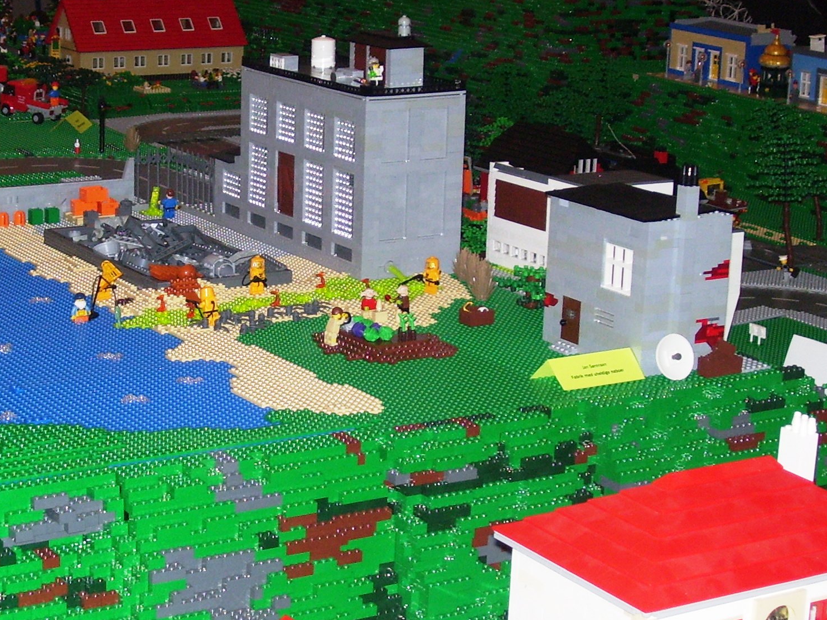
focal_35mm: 87
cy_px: 283
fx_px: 2078
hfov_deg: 22.4
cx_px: 243
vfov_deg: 17.0
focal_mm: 9.4
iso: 125
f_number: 3.4
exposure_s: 1/60
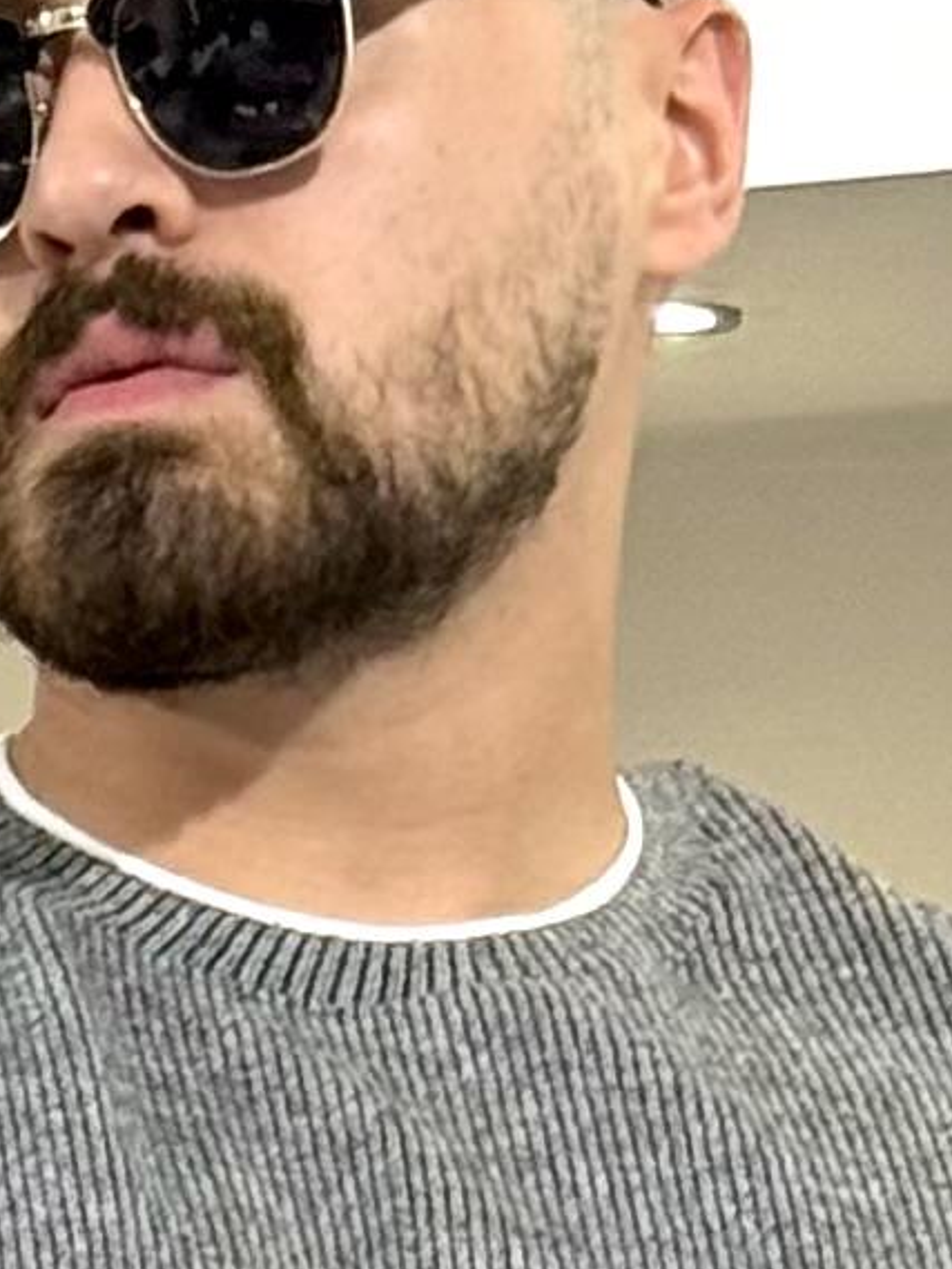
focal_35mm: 340
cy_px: 3803
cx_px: 410
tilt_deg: -5.8
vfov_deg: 5.5
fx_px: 12463
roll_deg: -0.5
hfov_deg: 4.4
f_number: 1.78
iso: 100
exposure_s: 1/100
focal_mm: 6.76
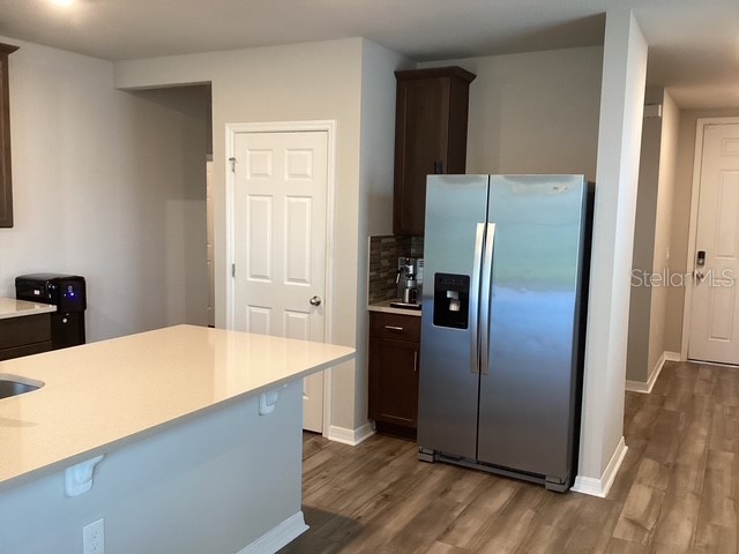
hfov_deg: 58.4
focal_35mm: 31
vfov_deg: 45.4
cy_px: 277
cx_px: 370
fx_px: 662
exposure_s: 1/60
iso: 200
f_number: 2.4
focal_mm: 3.3
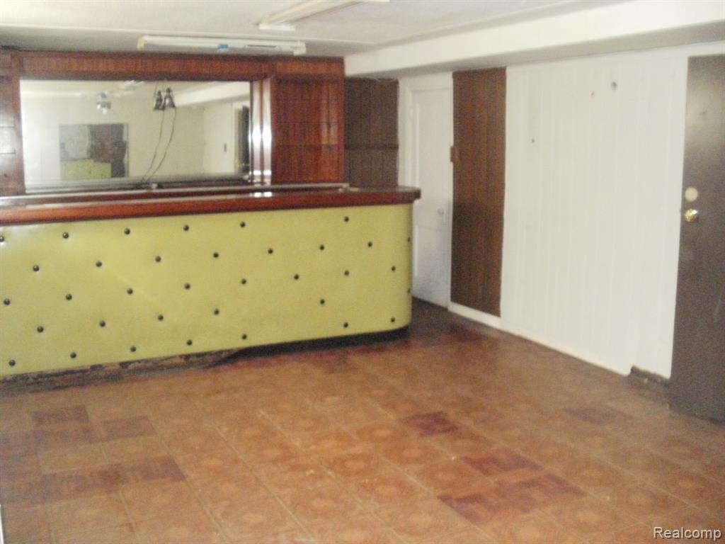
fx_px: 754
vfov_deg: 39.7
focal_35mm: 36
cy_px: 272
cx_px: 362
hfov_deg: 51.4
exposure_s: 1/30
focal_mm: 6.3
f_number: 3.5
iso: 800
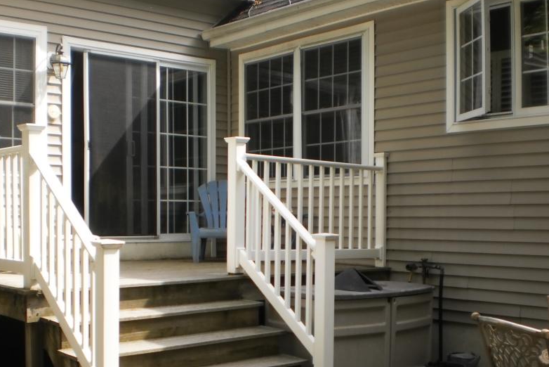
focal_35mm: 49
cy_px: 255
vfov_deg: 27.3
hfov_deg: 40.3
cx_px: 244
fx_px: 747
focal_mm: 6.3
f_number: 3.1
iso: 100
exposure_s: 1/320
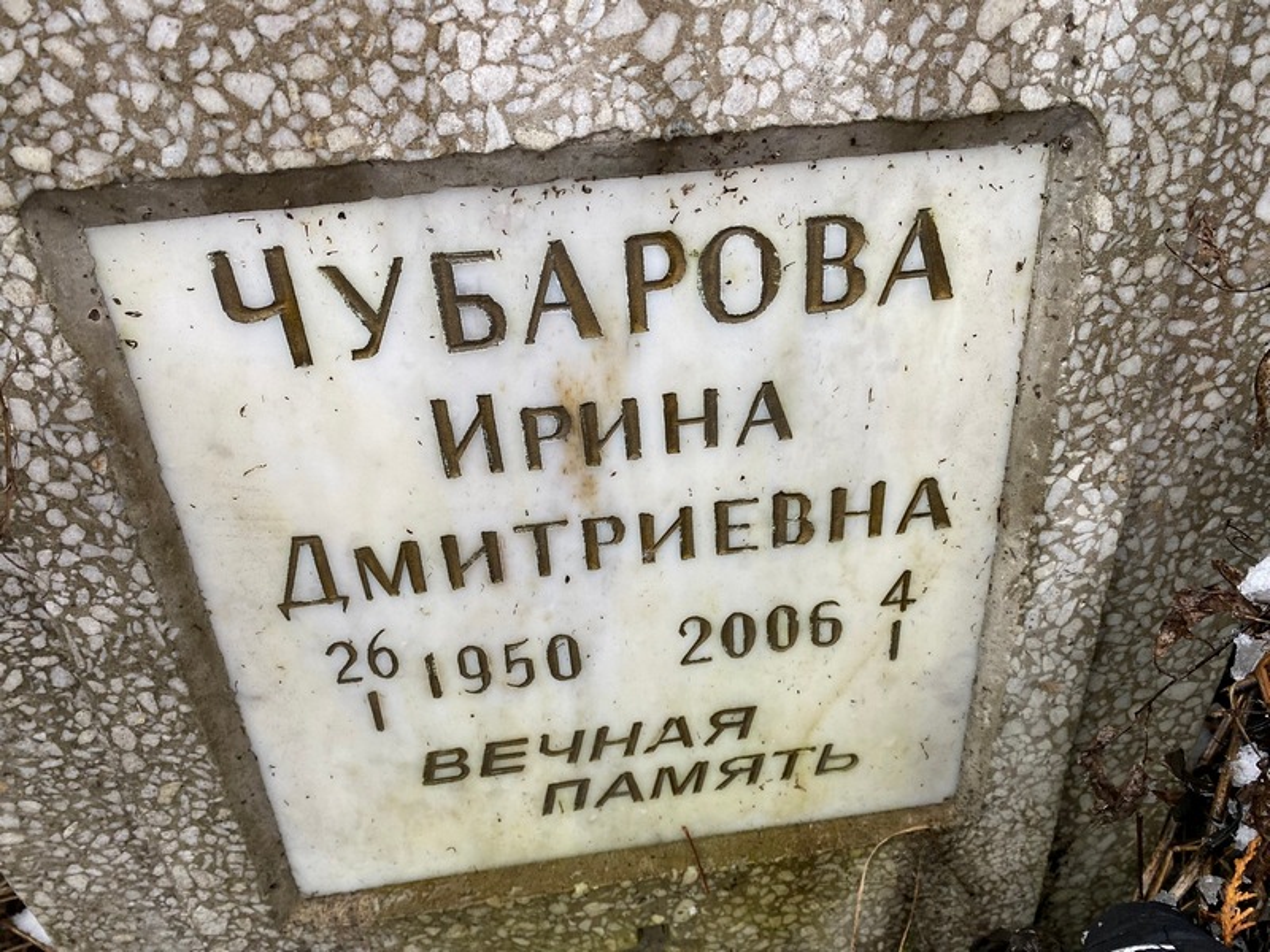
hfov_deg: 67.3
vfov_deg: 53.1
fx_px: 954
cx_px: 635
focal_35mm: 26
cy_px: 476
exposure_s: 1/114
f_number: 1.8
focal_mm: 4.25
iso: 125
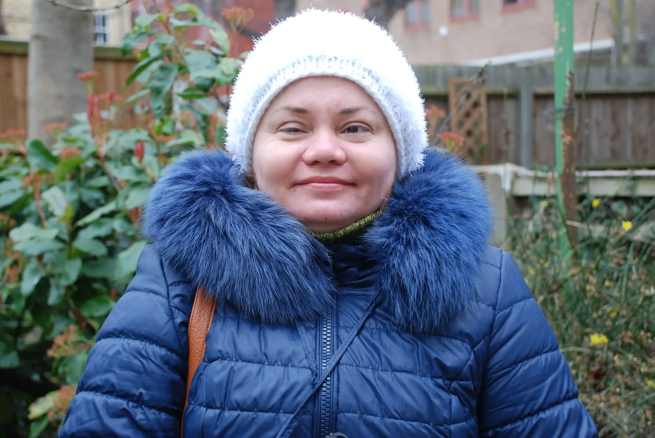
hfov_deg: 31.9
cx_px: 326
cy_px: 214
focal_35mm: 63
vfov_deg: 21.6
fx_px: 1148
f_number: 4.5
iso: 100
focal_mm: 40
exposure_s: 1/50
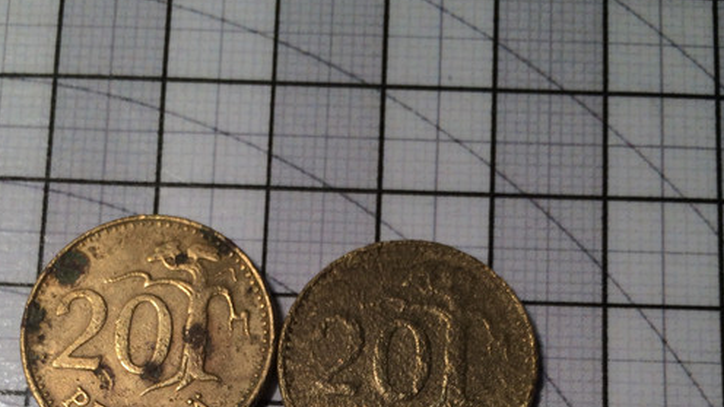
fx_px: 979
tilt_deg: -78.2
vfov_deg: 21.4
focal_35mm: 51
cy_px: 516
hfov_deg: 40.5
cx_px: 302
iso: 32
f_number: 2.2
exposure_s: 1/112
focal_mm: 4.15
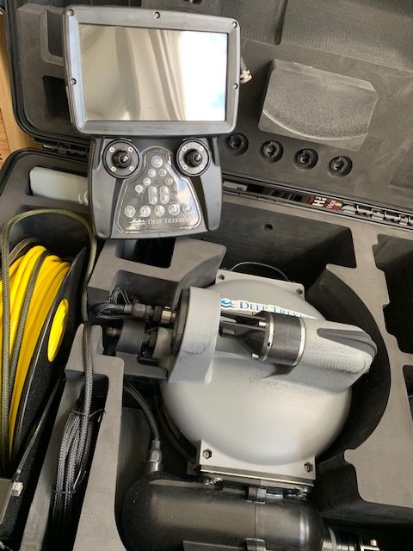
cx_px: 206
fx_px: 414
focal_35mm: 26
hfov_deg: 53.1
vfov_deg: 67.3
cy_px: 276
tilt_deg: -53.6
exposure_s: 1/60
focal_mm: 4.25
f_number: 1.8
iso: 125
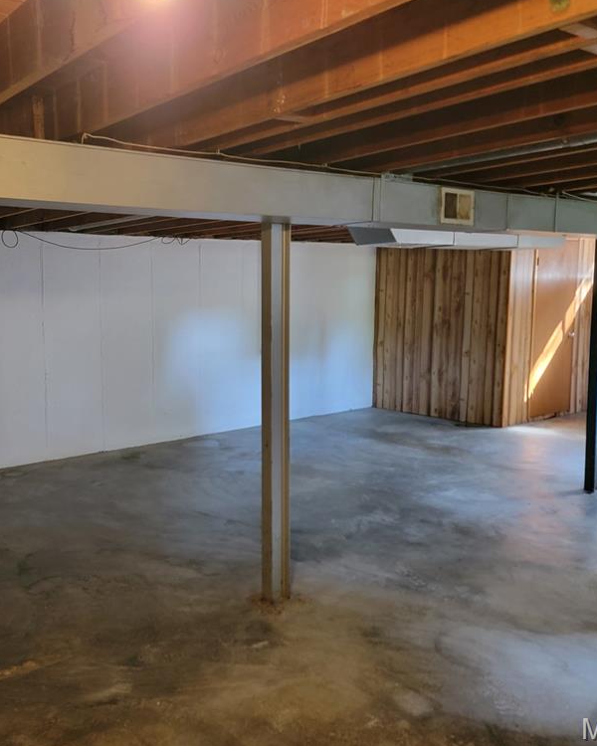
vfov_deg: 55.7
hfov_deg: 44.7
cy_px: 368
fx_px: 707
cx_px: 172
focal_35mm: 32
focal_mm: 6.7
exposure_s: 1/30
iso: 500
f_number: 1.8
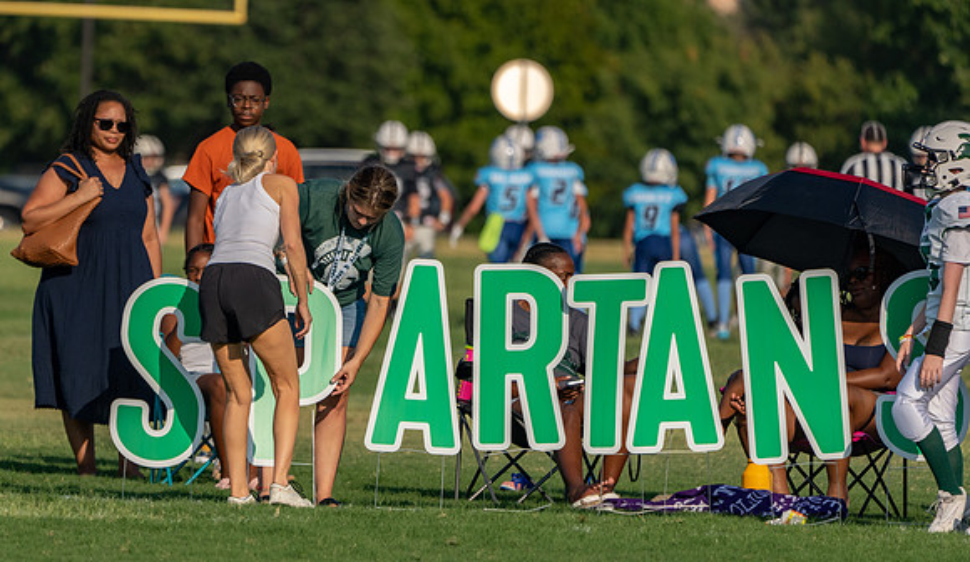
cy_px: 301
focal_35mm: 562
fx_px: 14558
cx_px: 315
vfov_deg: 2.2
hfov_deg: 3.8
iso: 200
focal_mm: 400
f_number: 5.6
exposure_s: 1/1600
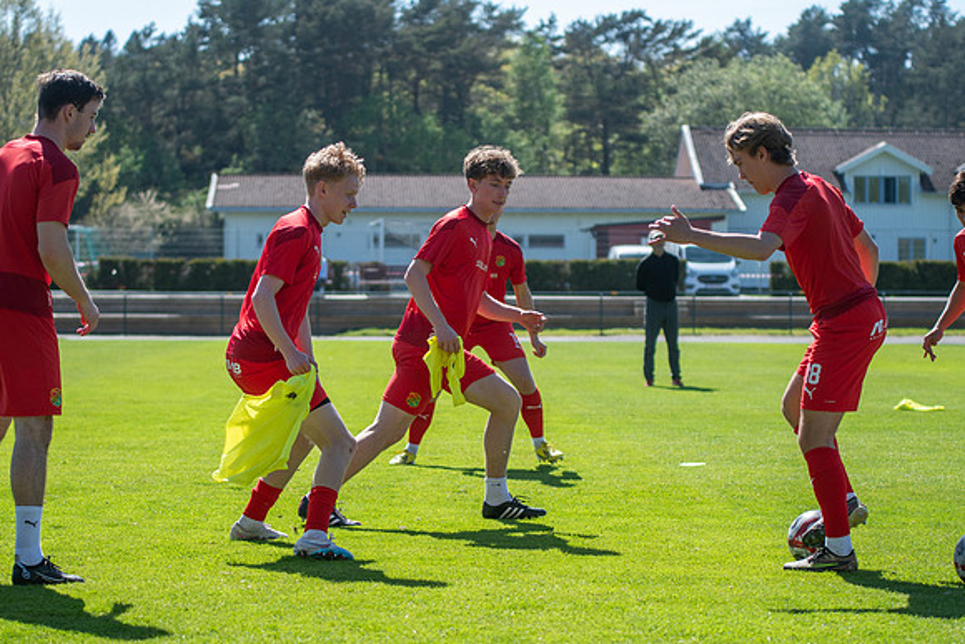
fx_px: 2866
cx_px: 482
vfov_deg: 12.8
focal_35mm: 107
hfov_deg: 19.1
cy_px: 322
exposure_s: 1/2000
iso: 250
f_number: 3.2
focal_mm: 70
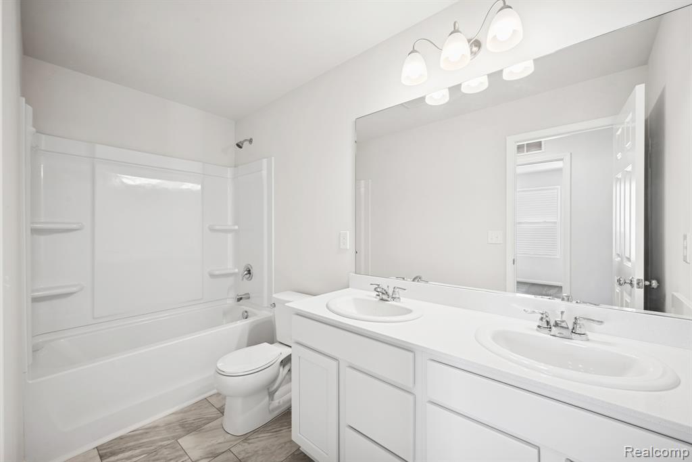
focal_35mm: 14
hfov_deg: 104.2
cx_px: 346
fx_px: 269
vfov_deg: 81.2
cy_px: 231
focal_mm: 14
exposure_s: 1
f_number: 9
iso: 64
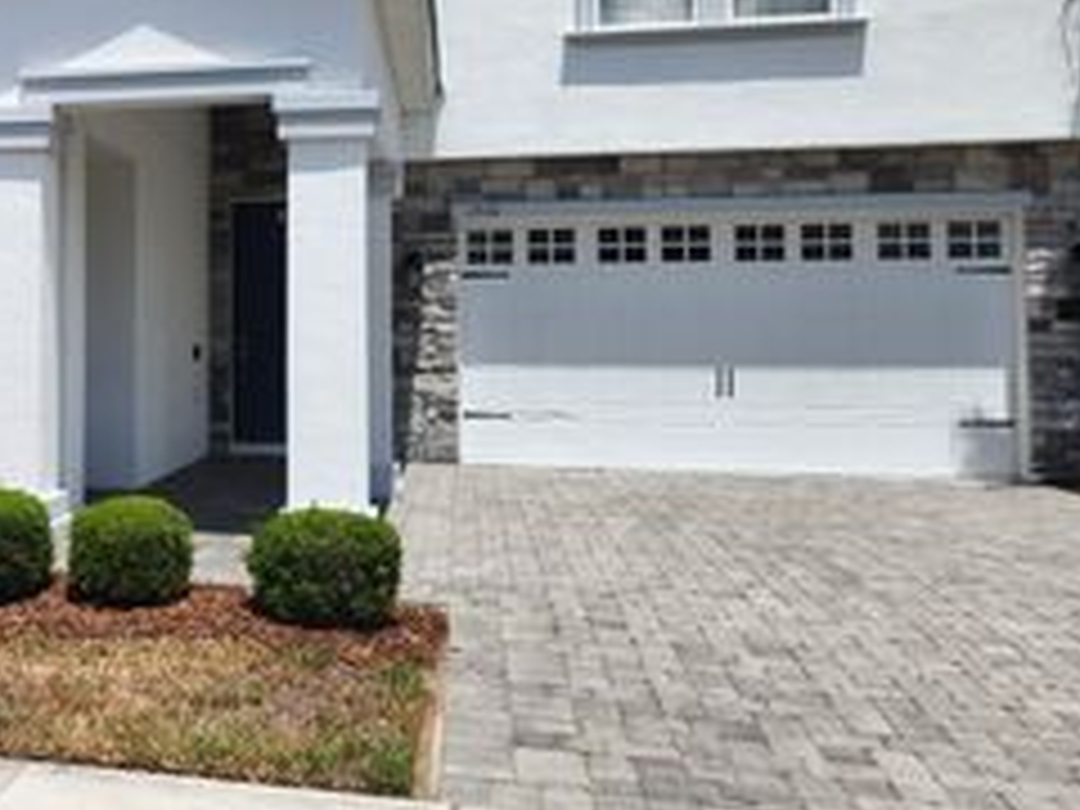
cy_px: 299
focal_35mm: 48
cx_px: 94
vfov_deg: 30.1
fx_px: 1498
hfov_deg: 37.0
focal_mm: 6.4
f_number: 1.8
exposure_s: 1/1614
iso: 12
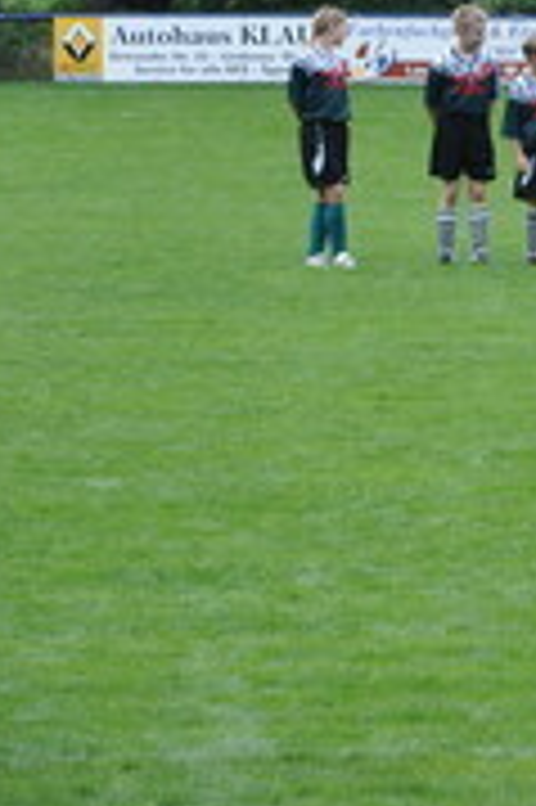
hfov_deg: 3.6
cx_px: 1067
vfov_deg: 5.5
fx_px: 8435
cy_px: 81
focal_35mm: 377
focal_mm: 90
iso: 640
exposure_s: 1/1000
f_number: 5.6
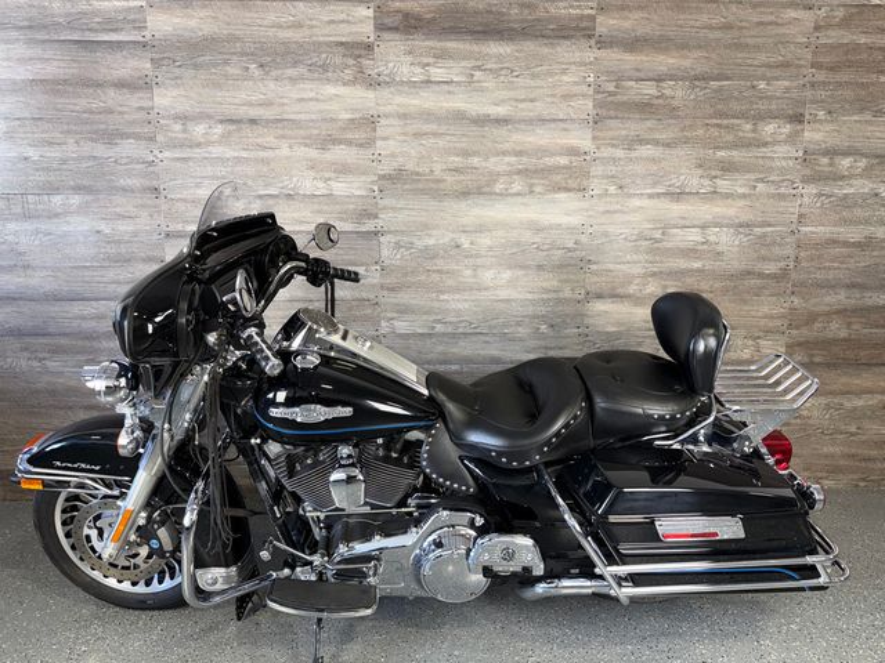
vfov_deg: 56.8
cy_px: 332
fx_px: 614
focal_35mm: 24
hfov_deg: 71.6
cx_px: 442
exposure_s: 1/30
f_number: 1.78
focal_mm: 6.76
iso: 64
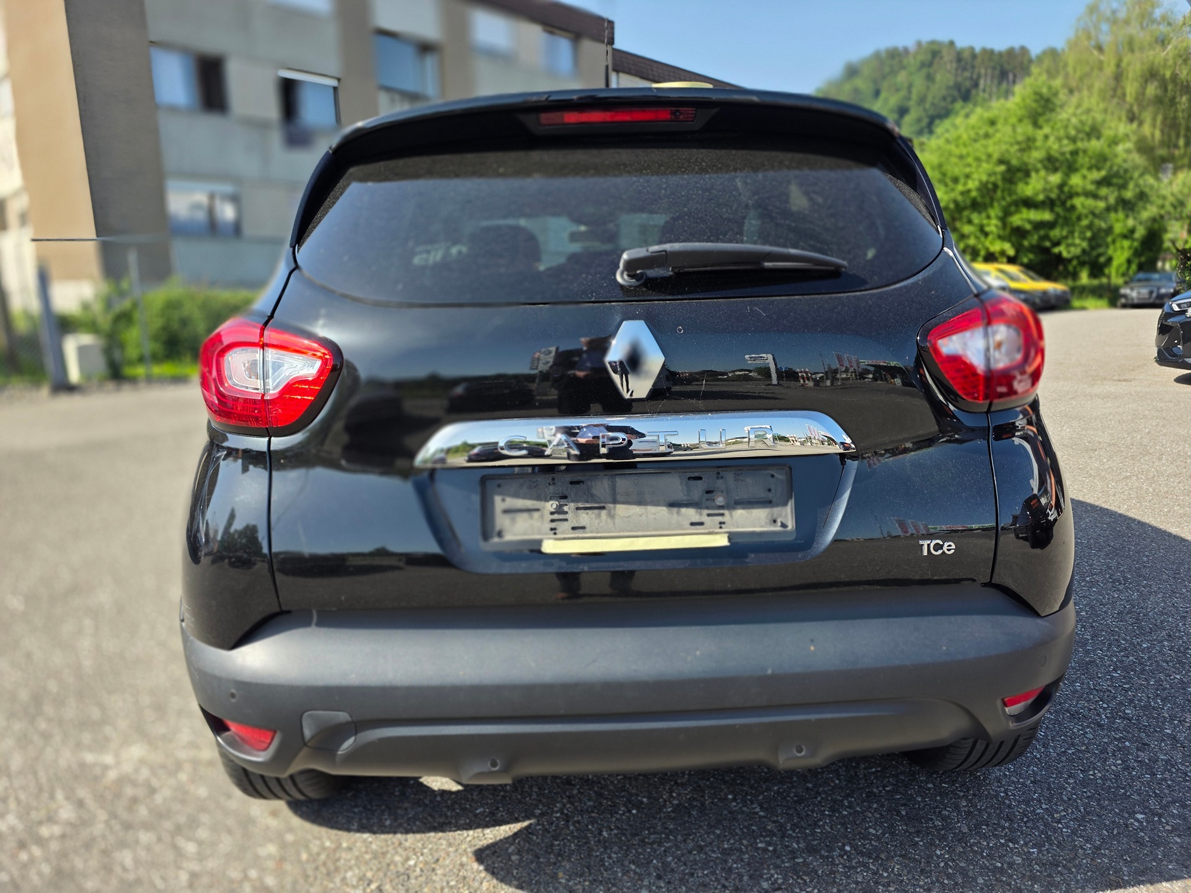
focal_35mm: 23
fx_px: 791
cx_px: 596
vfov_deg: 58.9
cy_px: 446
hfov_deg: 73.9
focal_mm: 6.3
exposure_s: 1/1936
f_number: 1.7
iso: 80
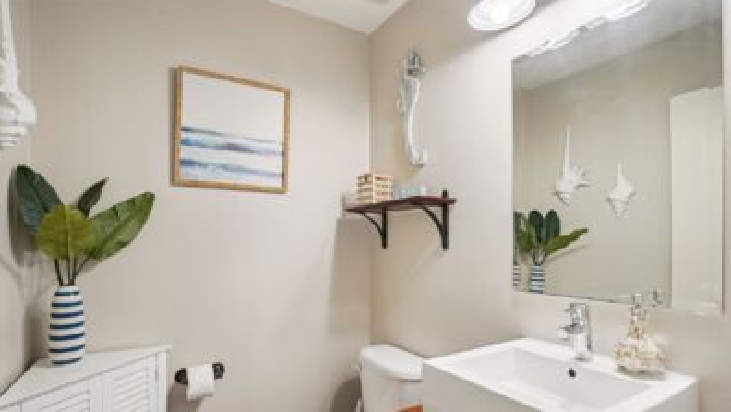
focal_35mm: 18
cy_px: 245
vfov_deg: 60.6
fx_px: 349
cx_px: 364
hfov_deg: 92.6
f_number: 8
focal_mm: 17
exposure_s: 1/8
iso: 400
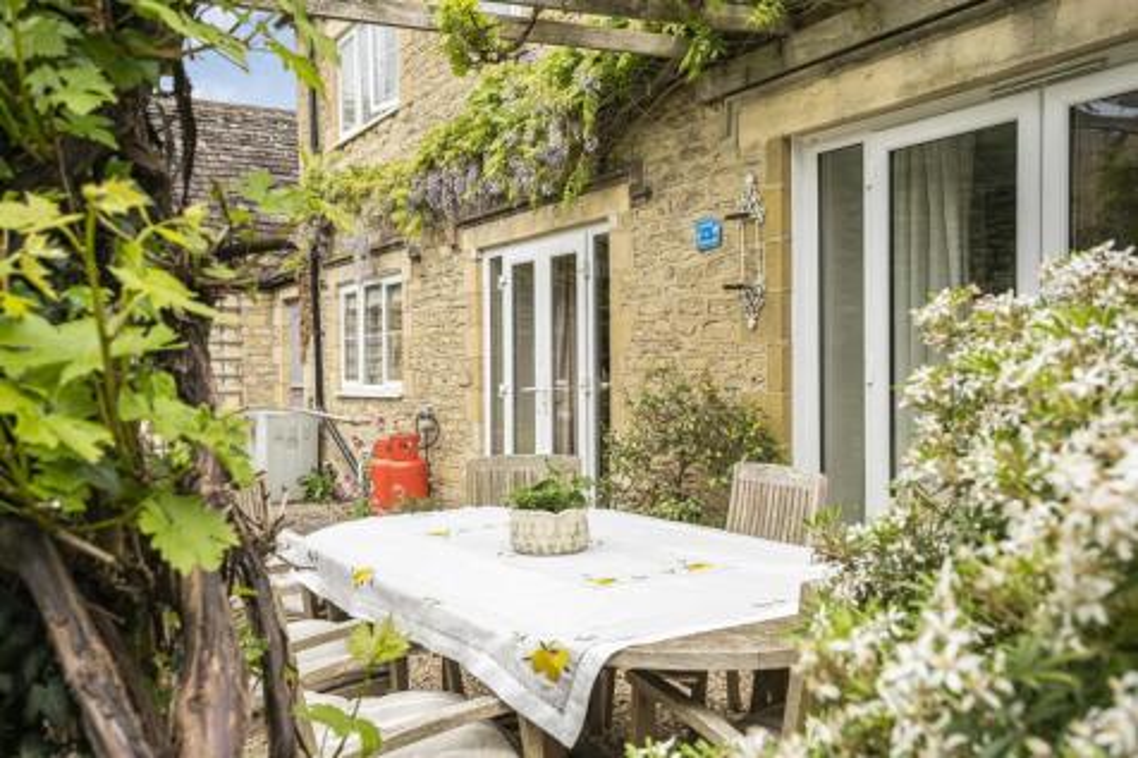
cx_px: 569
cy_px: 379
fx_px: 1106
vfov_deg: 37.8
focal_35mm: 35
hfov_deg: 54.5
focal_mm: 35
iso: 400
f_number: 8
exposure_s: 1/320
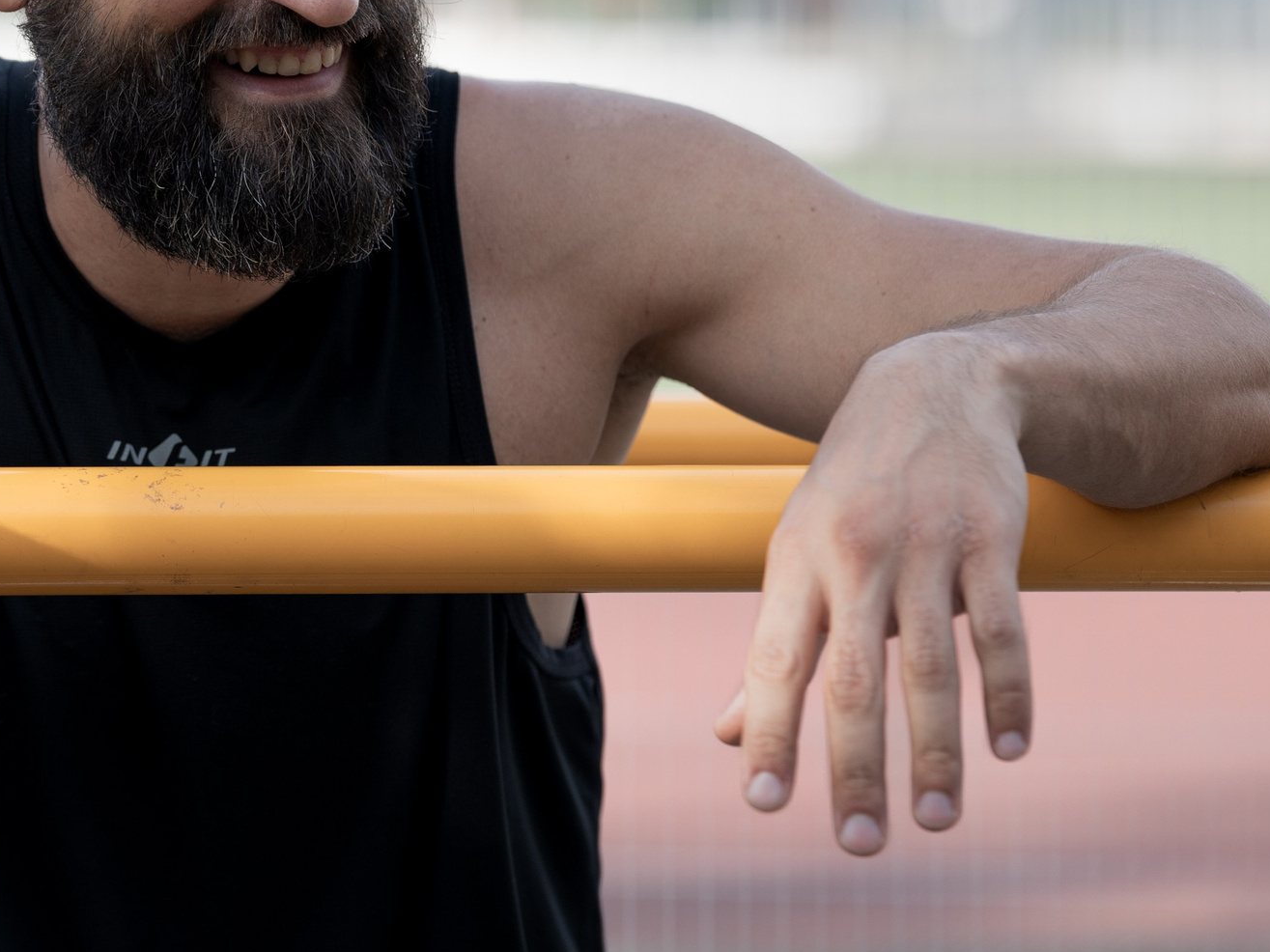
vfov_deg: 7.8
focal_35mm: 191
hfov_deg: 10.3
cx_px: 150
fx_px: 7007
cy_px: 166
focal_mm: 85
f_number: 2.8
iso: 100
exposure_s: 1/500
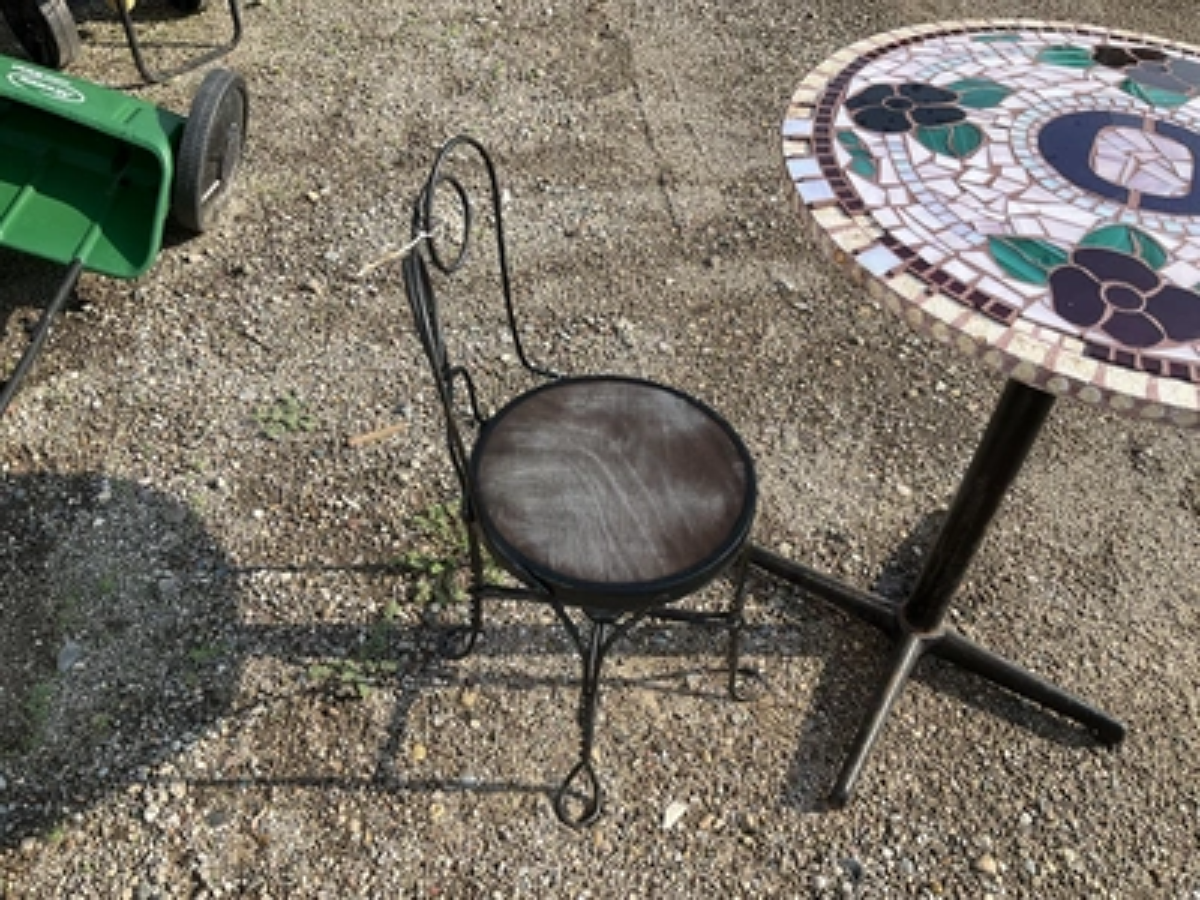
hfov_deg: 61.7
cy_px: 450
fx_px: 1005
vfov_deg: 48.2
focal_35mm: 29
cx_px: 600
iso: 25
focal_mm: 3
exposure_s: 1/1076
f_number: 1.8
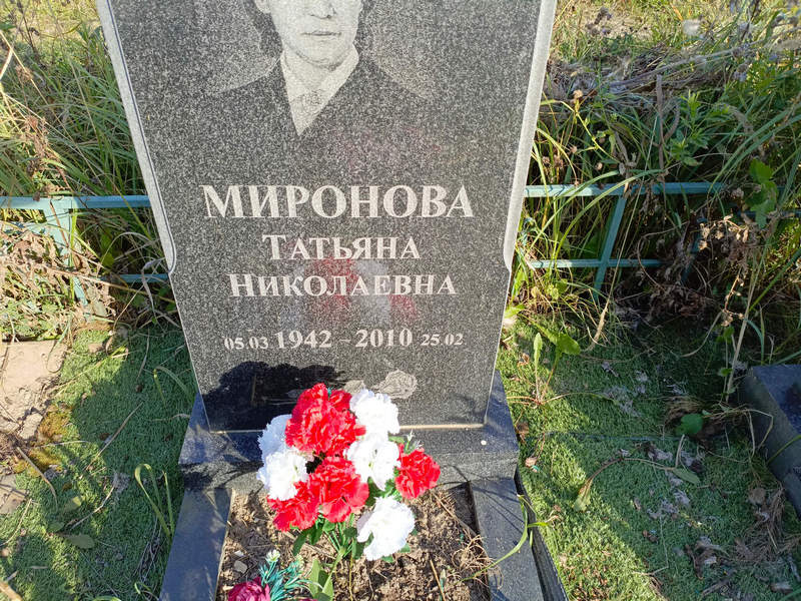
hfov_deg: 69.4
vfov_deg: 54.9
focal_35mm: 25
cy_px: 300
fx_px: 578
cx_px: 400
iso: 113
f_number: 1.69
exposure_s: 1/408
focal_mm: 4.76
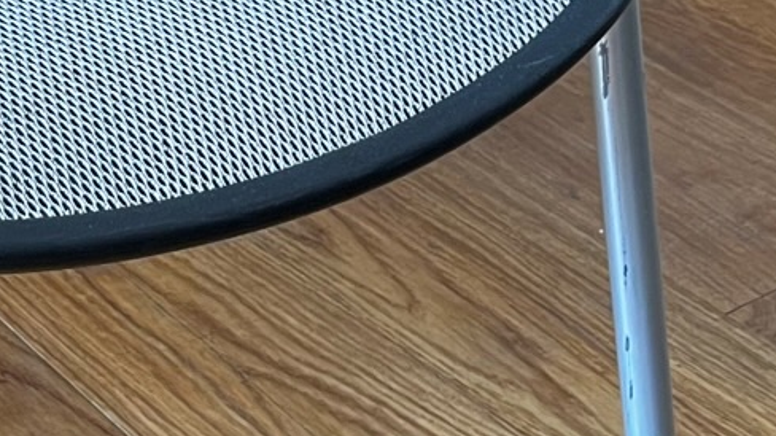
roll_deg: +1.8
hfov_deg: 17.3
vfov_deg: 10.1
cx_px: -116
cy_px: -2
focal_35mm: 119
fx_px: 2448
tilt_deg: -29.9
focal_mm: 5.1
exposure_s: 1/90
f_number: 1.6
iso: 125
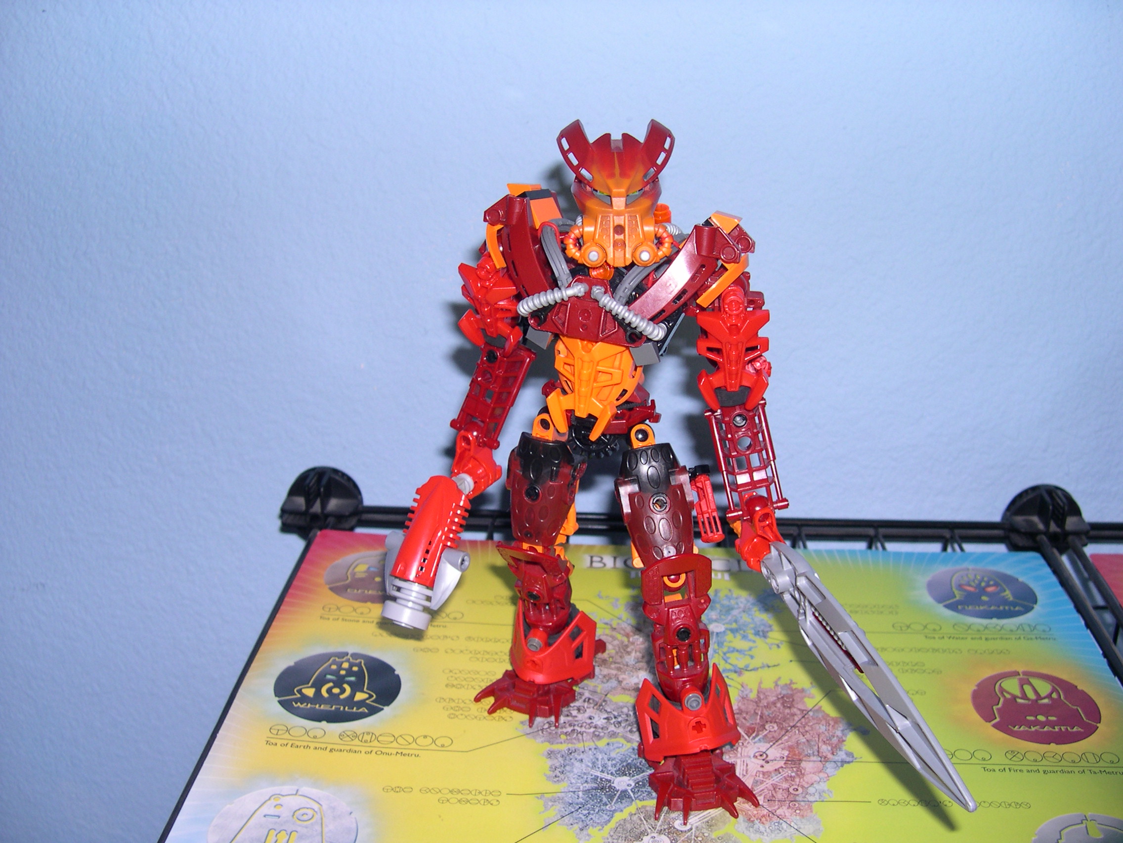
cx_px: 562
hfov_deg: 49.0
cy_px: 422
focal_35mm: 38
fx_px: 1233
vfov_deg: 37.7
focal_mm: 8
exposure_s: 1/60
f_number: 2.8
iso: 100
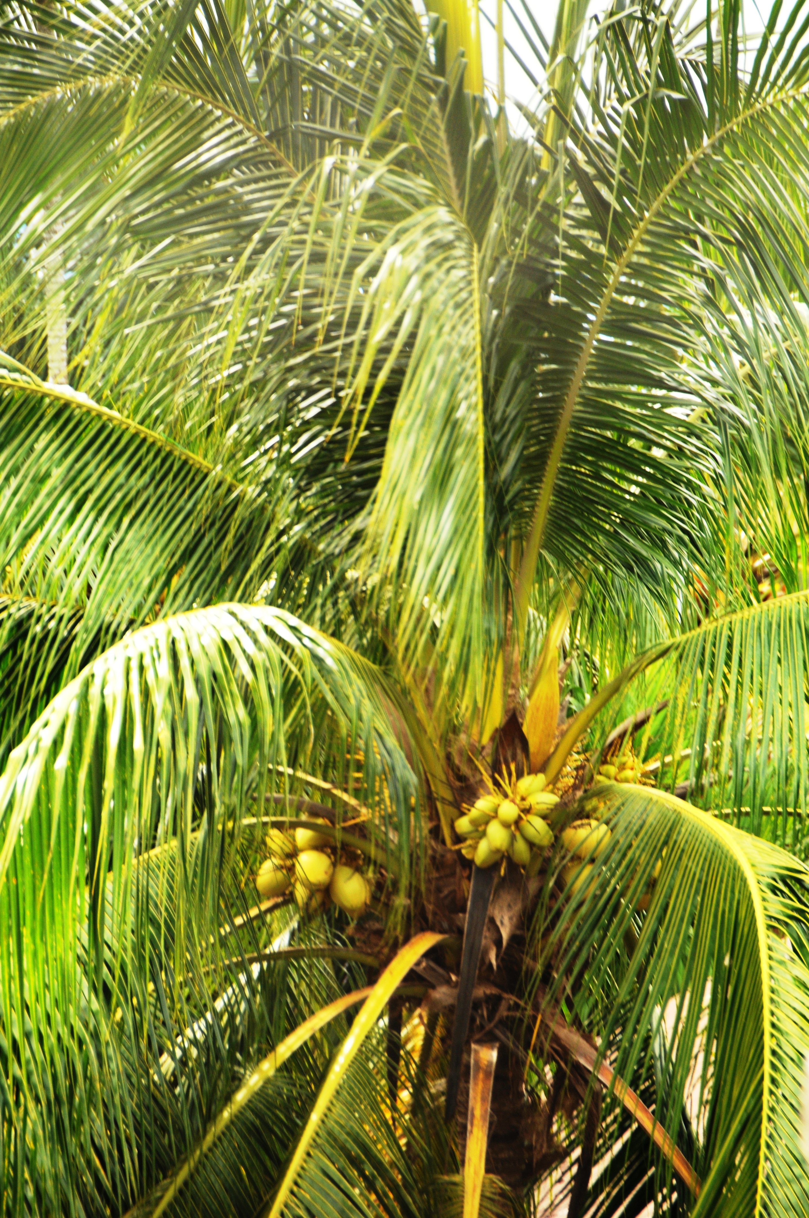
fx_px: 10138
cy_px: 609
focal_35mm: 300
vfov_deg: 6.9
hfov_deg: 4.6
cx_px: 404
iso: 200
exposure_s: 1/250
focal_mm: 200
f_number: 5.6
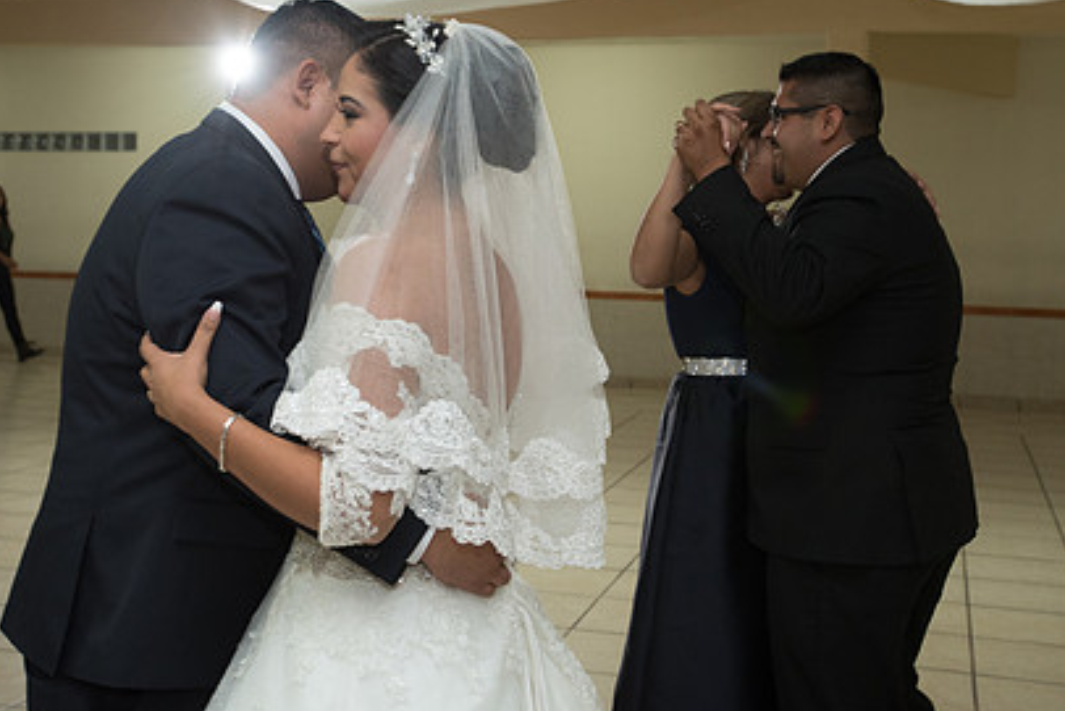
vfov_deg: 26.8
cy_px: 219
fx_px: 1480
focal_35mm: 50
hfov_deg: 39.6
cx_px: 493
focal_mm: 35
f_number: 3.5
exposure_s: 1/100
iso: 1600
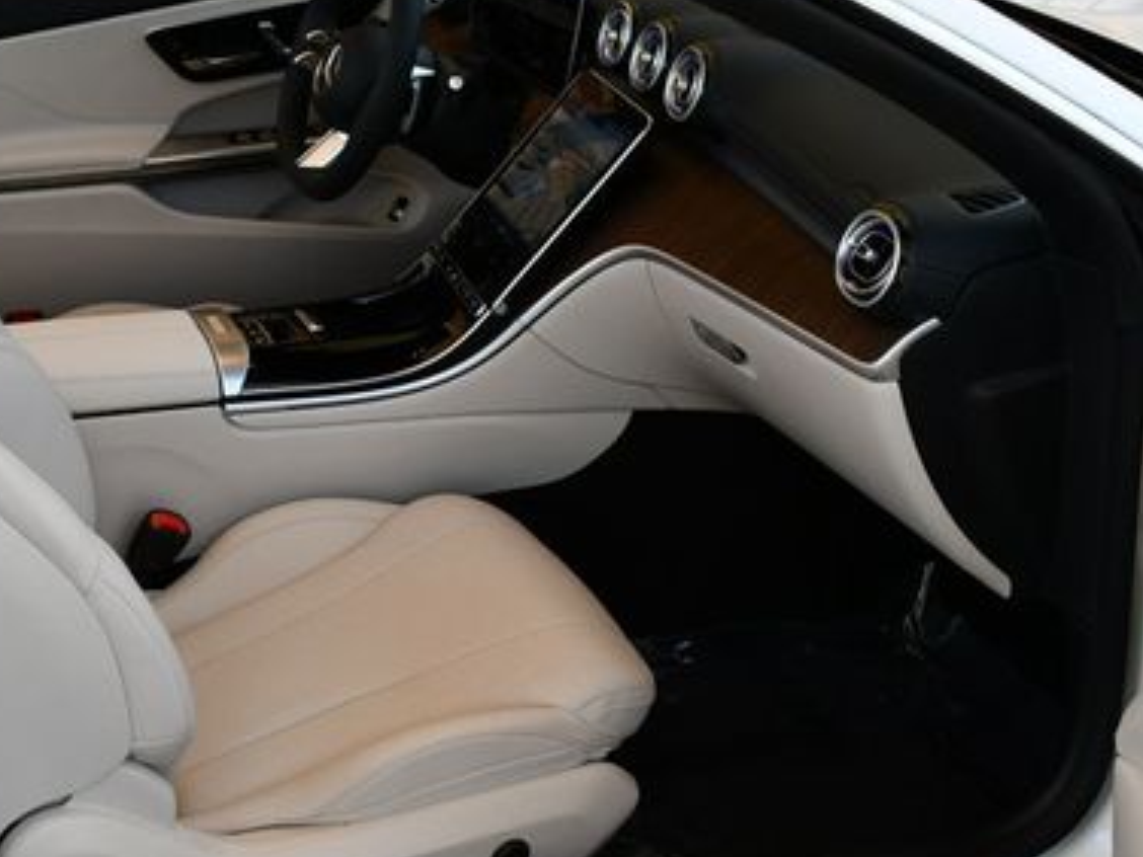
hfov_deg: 31.7
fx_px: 1948
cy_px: 362
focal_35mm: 59
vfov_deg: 24.8
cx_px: 198
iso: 360
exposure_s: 1/250
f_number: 5.6
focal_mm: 18
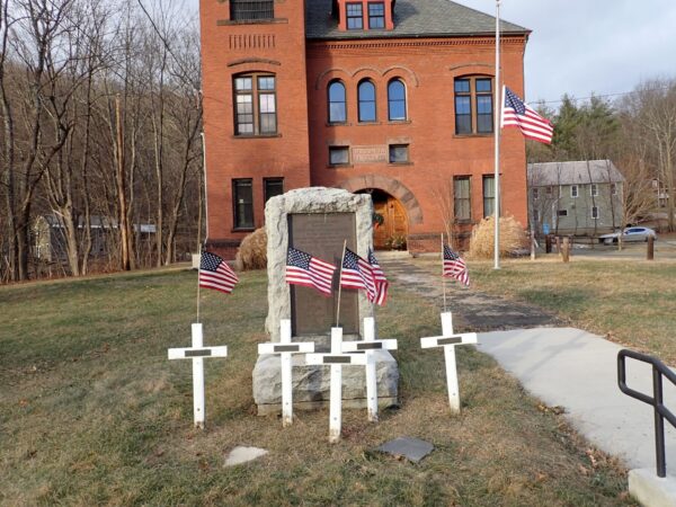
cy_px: 254
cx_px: 338
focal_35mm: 25
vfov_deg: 54.9
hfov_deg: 69.4
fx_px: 488
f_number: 2.8
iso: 100
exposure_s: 1/200
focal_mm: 4.5
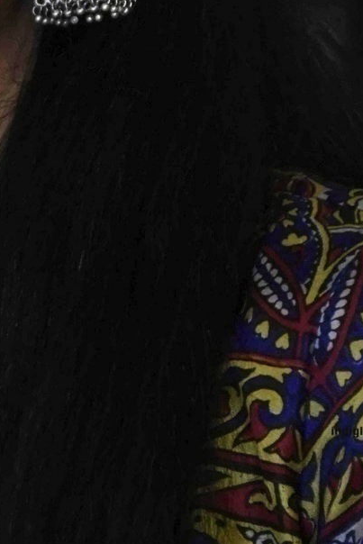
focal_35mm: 542
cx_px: -156
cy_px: 109
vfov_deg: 3.8
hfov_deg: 2.5
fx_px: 8192
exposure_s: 1/100
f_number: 5.6
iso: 2500
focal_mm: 112
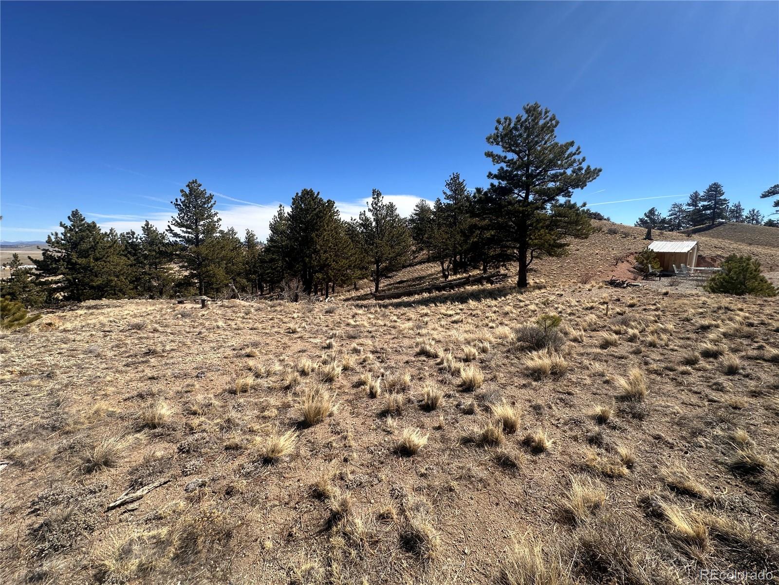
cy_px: 292
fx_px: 315
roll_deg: +0.1
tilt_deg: -8.5
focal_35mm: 14
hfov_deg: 102.1
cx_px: 390
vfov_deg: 85.7
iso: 50
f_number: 2.2
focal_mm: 2.22
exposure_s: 1/1618
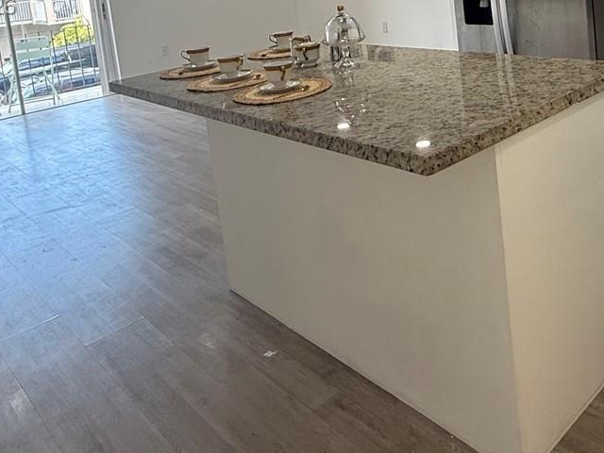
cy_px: 8
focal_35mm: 35
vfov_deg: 36.8
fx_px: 611
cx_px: 477
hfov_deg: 49.8
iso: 125
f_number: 2.2
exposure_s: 1/120
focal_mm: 2.22
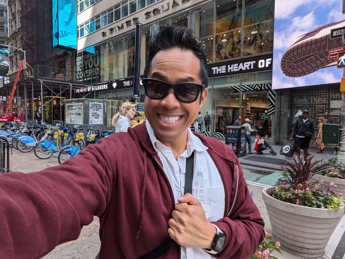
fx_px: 209
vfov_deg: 63.4
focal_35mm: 21
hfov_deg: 79.0
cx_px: 172
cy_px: 130
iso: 46
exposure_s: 1/358
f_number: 2.2
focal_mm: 2.74
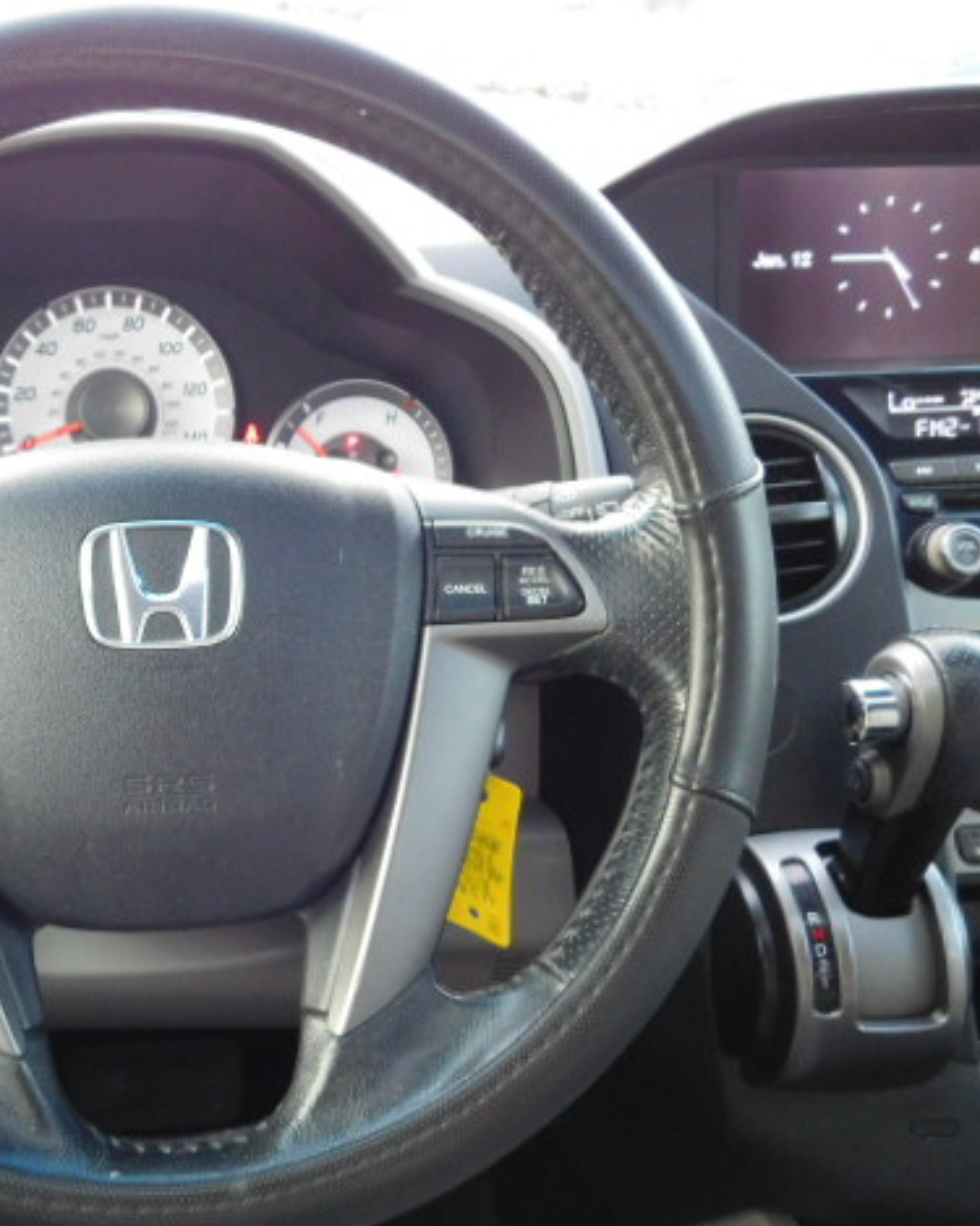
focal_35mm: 40
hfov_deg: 35.9
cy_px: 625
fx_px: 1451
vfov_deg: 45.8
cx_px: 178
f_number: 3.2
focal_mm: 5.3
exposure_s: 1/25
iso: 400
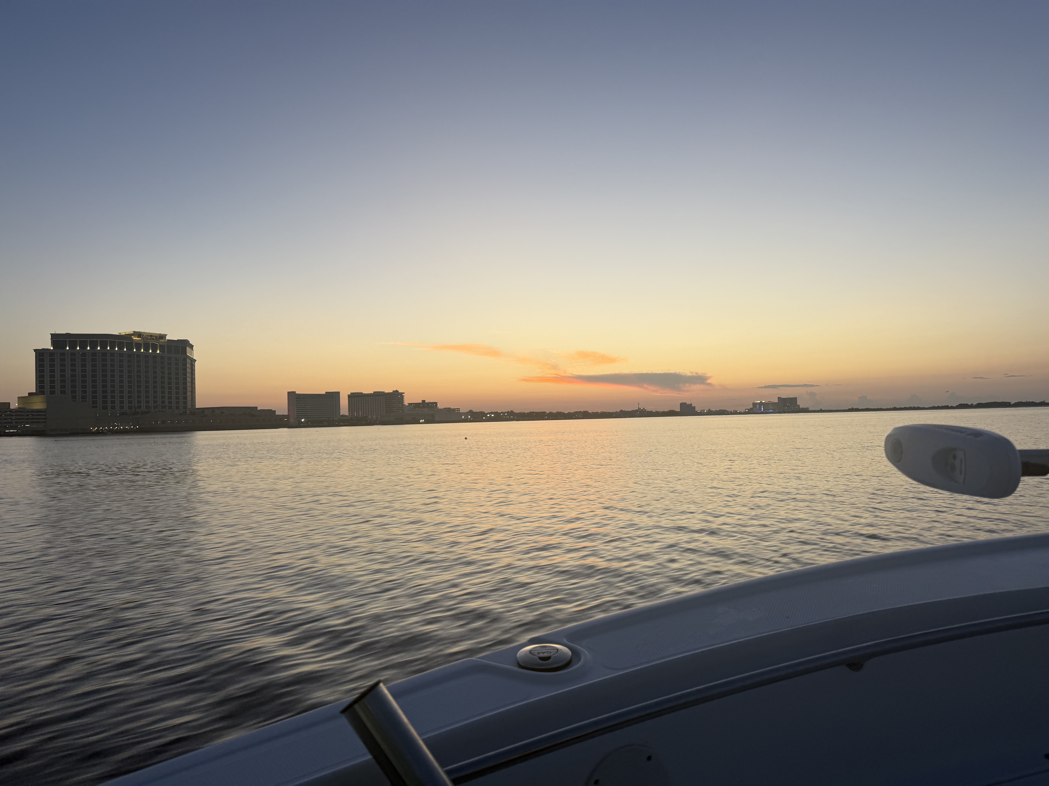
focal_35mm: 24
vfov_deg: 56.8
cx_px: 524
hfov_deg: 71.6
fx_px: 727
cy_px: 393
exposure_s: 1/121
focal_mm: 6.76
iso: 80
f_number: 1.78
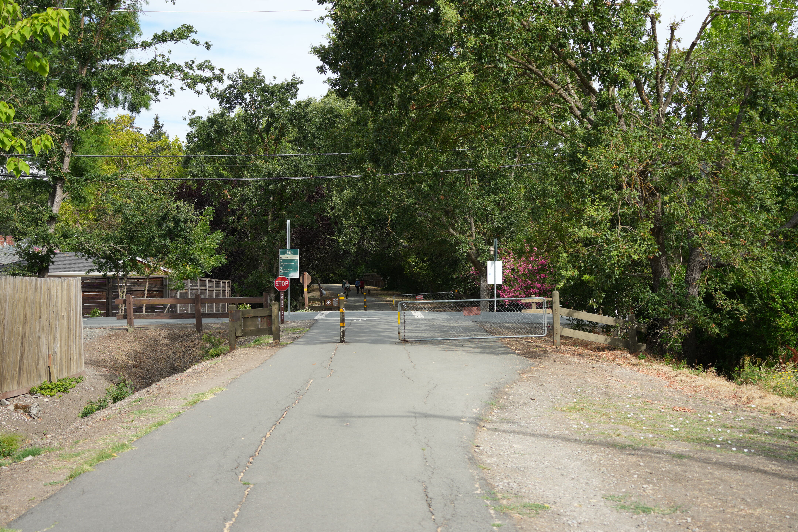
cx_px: 399
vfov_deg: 27.0
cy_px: 266
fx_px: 1108
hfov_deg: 39.6
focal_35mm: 50
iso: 100
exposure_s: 1/250
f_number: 5
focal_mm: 50
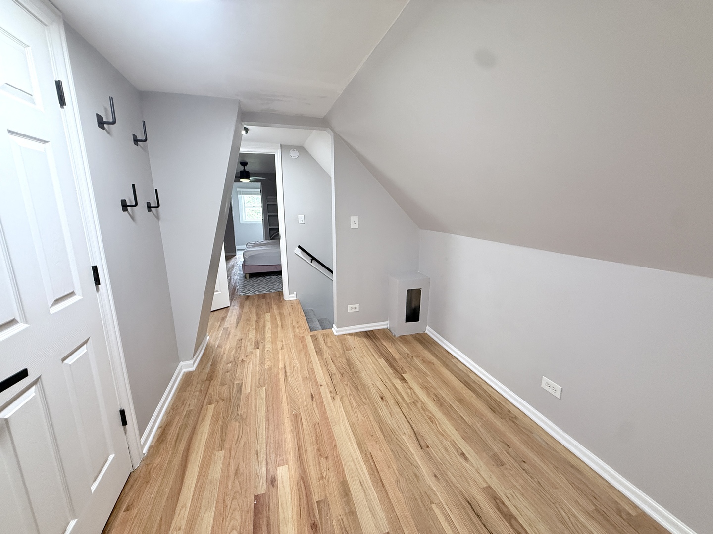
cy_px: 267
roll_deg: +0.7
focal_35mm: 14
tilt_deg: -11.9
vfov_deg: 85.7
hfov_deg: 102.1
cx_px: 356
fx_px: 288
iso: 320
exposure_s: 1/60
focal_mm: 2.22
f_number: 2.2
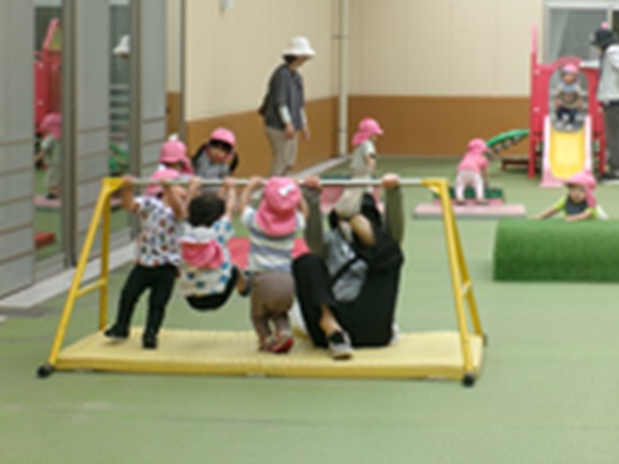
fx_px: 2091
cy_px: 234
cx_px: 307
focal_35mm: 117
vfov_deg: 12.6
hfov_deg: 16.8
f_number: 6.2
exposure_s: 1/140
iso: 100
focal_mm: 20.6
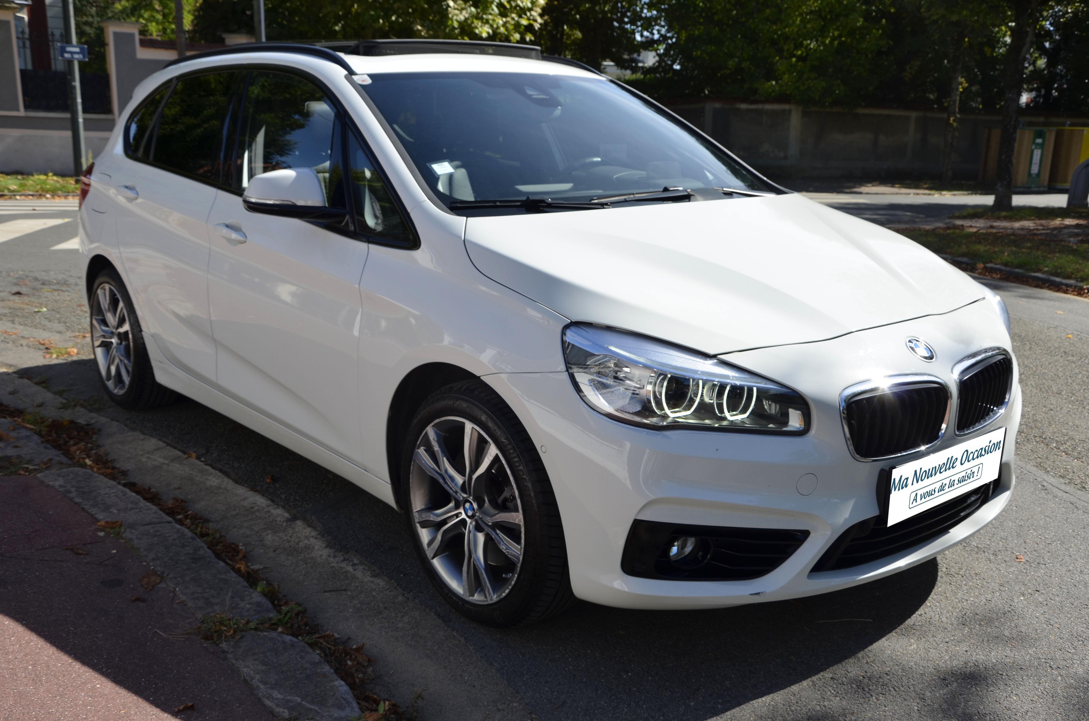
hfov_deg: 53.2
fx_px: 1087
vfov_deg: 36.7
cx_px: 544
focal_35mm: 36
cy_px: 360
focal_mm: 24
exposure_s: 1/250
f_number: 8
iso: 100
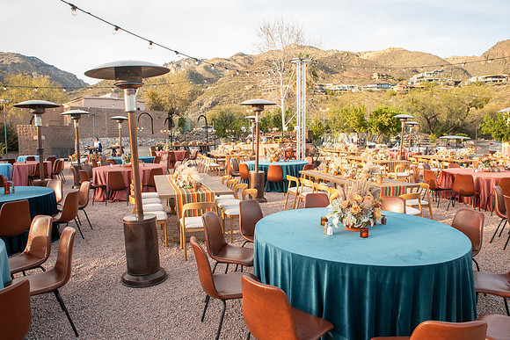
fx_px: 340
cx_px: 255
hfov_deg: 73.7
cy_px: 170
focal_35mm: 24
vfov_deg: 53.2
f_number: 11
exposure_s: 1/160
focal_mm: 24
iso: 400
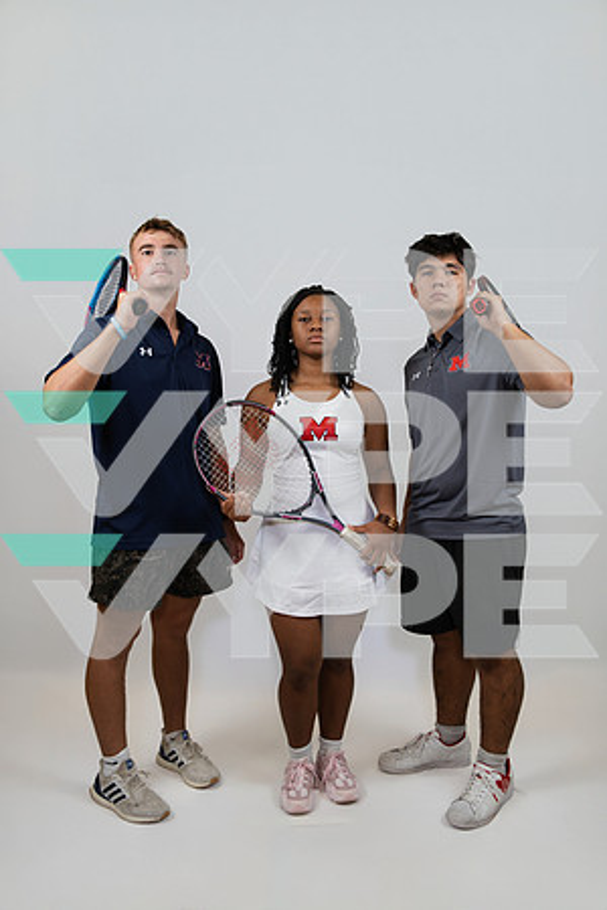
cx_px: 304
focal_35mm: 30
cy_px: 455
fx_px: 746
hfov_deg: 44.3
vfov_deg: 62.8
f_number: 4
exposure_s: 1/125
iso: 320
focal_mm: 29.5
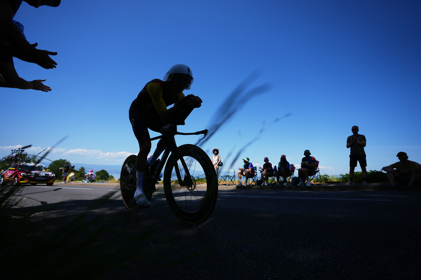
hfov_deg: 96.8
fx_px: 187
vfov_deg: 73.7
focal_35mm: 16
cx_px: 210
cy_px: 140
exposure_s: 1/3200
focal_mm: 16
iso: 50
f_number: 2.8
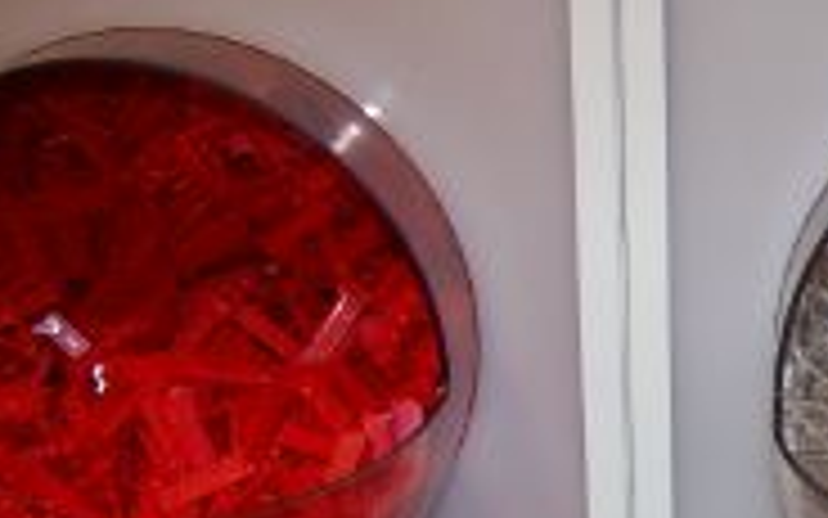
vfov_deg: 15.4
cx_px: 860
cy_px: 520
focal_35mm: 83
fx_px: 1873
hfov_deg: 23.7
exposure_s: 1/64
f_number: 2.7
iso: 80
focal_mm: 6
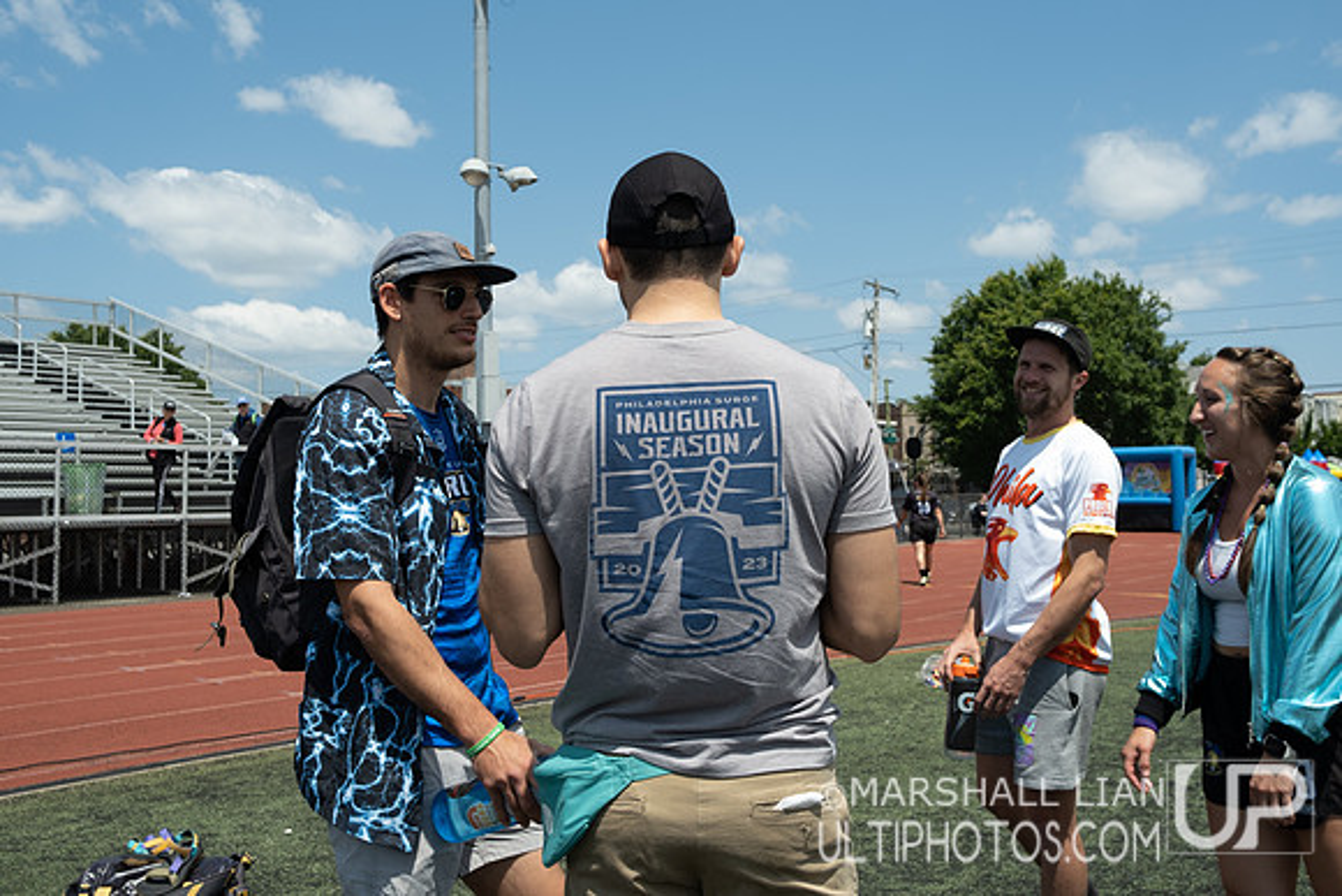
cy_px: 429
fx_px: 1360
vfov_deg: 36.4
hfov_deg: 52.5
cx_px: 643
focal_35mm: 36
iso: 100
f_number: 7.1
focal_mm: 23
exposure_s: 1/320
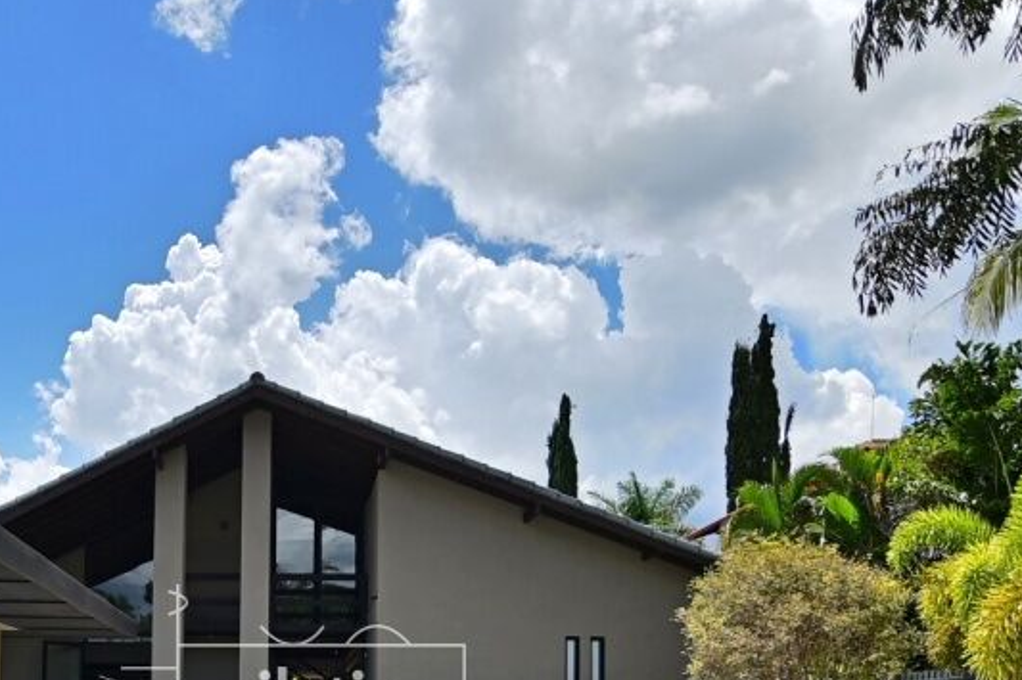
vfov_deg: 33.6
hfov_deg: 51.5
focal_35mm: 36
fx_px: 1022
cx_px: 293
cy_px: 685
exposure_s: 1/1600
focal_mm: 10
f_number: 3.5
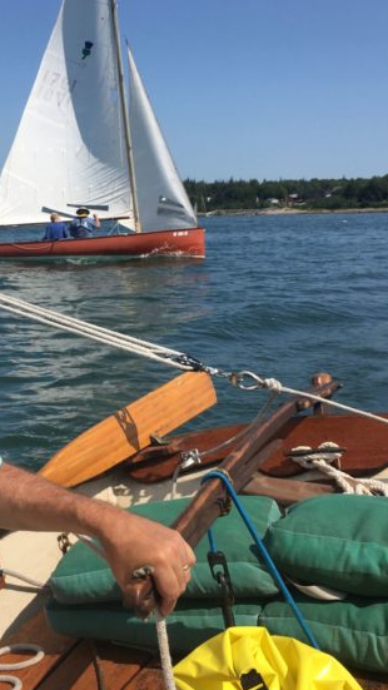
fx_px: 805
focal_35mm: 44
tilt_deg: -9.6
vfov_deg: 46.4
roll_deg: -1.6
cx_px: 96
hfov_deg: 26.8
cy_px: 338
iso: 25
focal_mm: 4.15
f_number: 2.2
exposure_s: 1/2024
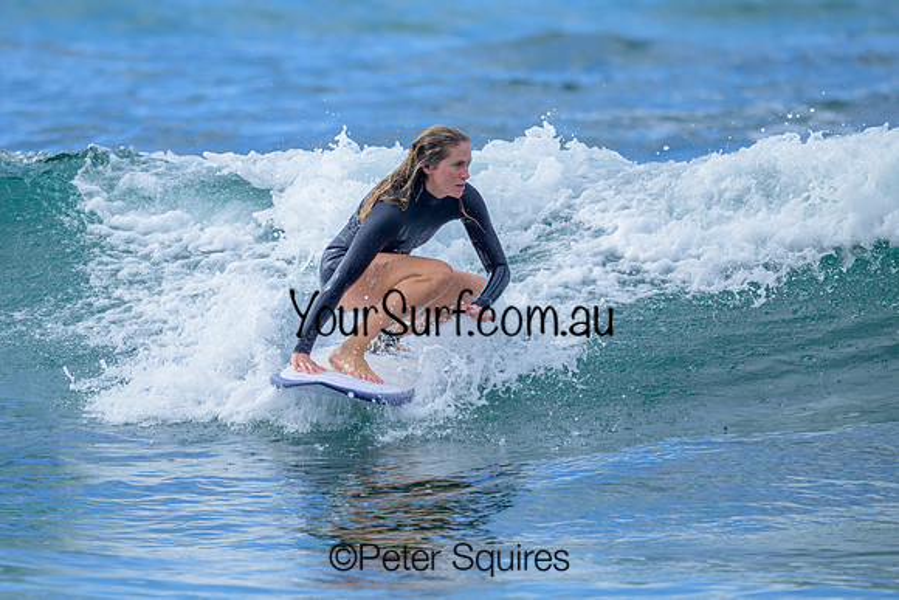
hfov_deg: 2.1
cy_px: 260
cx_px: 357
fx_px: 24101
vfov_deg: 1.4
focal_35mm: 965
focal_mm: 800
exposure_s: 1/2000
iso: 360
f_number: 6.3
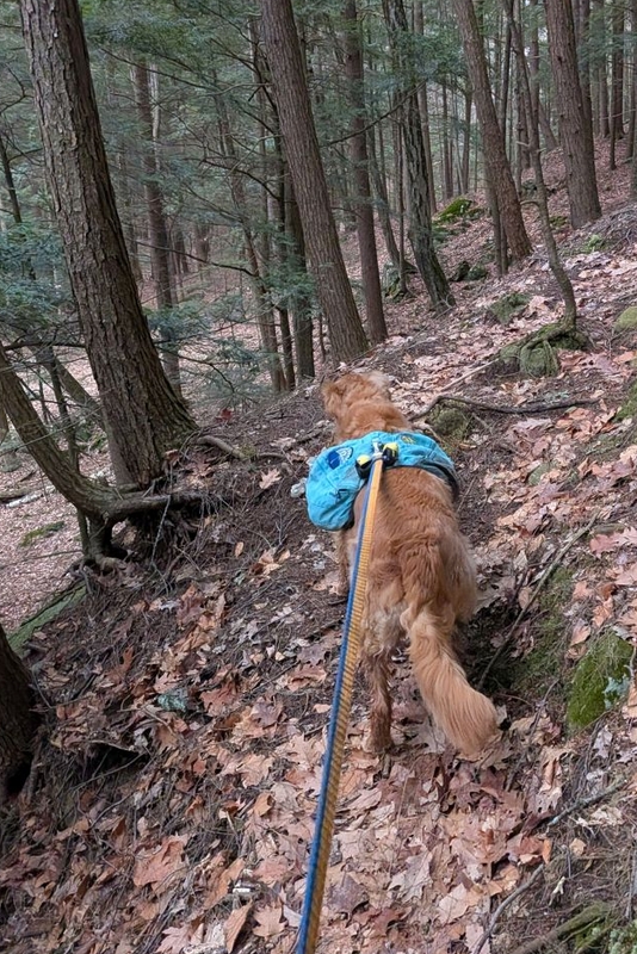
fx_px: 902
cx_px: 378
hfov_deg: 38.8
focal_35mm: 34
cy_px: 477
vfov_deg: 55.8
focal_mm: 4.53
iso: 1640
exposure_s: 1/1232
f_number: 1.7
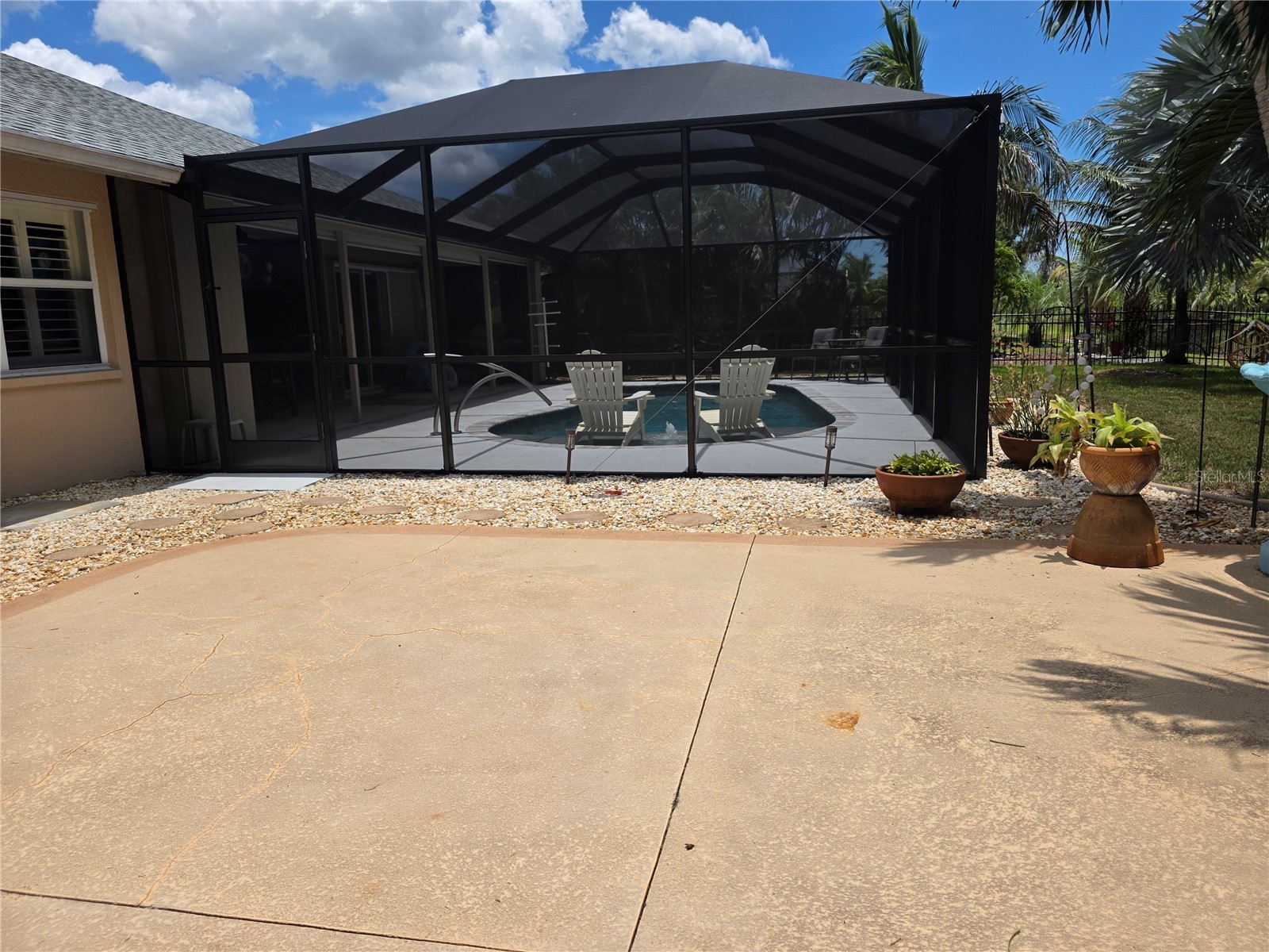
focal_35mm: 23
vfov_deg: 58.9
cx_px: 634
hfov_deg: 73.9
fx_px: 843
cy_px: 476
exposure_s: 1/7333
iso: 80
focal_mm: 6.3
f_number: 1.7
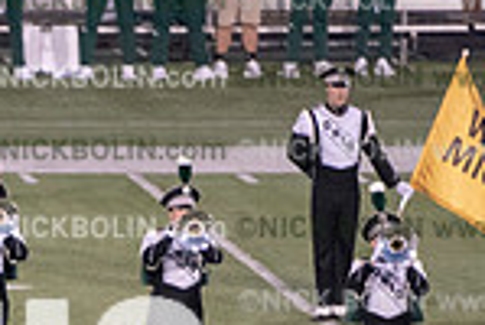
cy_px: 453
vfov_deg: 1.8
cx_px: -26
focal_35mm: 776
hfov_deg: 2.7
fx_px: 10475
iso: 5000
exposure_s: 1/1250
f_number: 3.2
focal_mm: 200
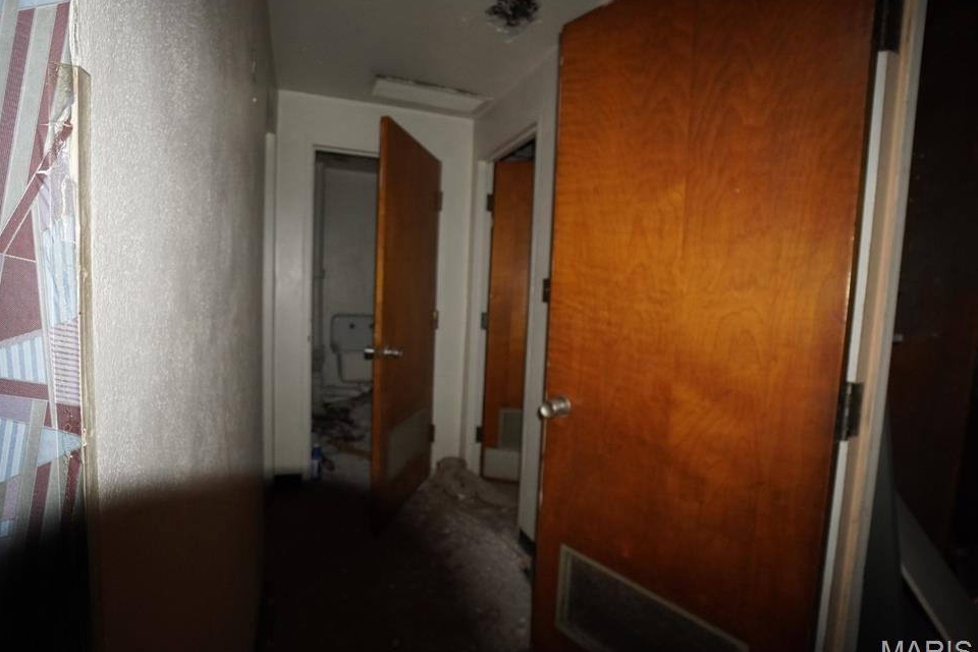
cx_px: 461
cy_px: 325
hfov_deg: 96.6
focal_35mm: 16
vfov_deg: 73.7
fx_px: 435
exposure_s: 1/60
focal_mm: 10
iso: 1250
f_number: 4
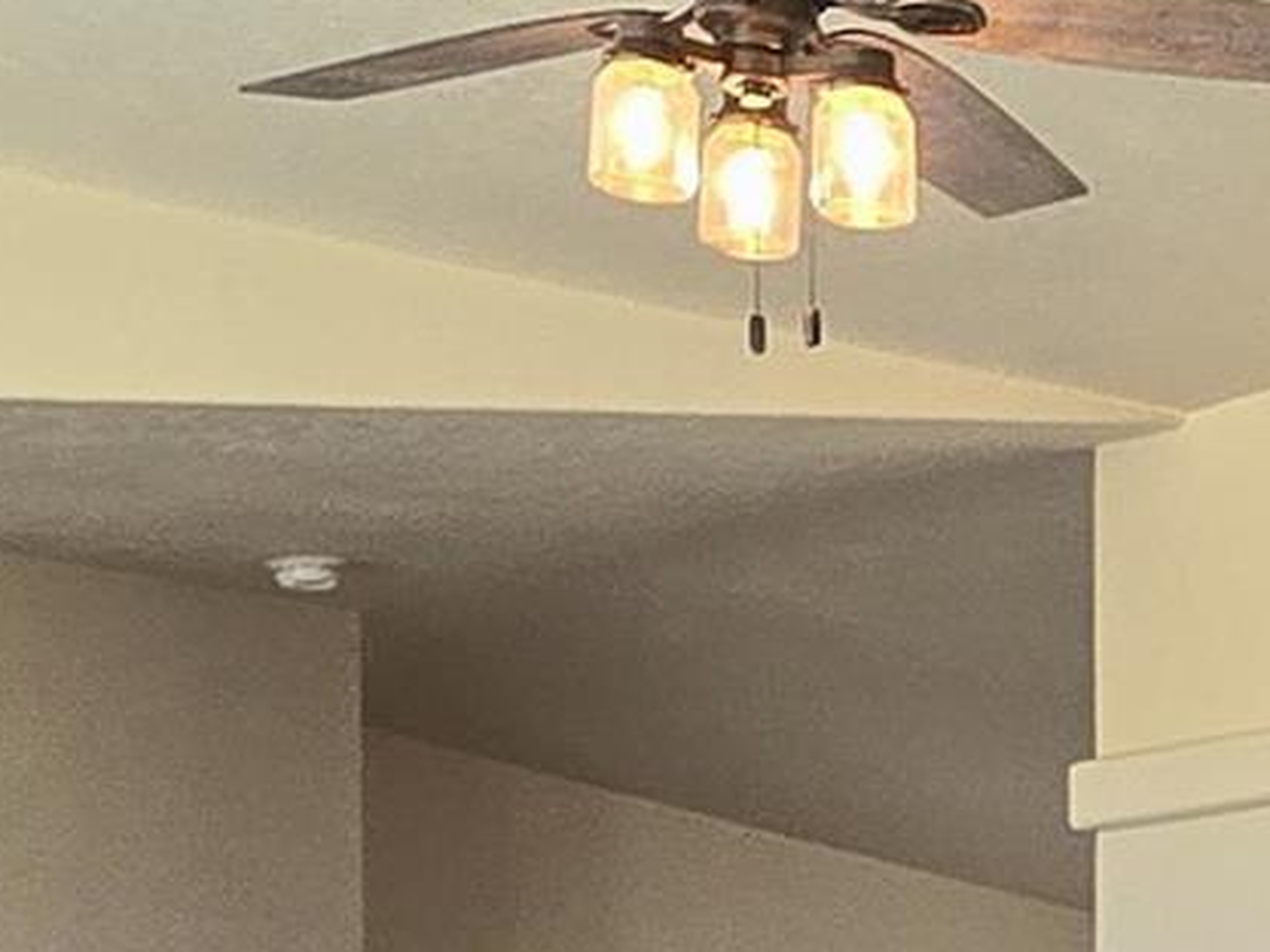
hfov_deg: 16.8
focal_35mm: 96
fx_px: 3522
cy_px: 1443
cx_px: 2323
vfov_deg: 14.3
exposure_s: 1/120
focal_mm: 2.2
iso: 80
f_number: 2.2
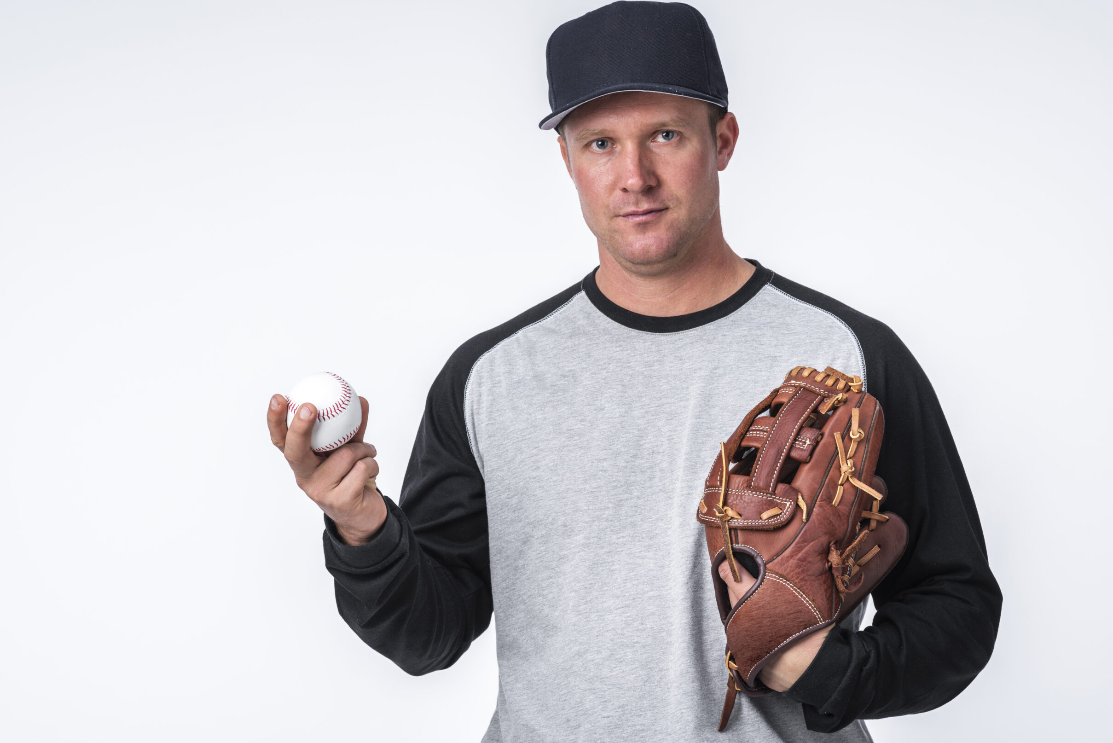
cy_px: 364
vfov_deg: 15.2
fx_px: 2783
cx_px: 567
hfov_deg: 22.6
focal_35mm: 90
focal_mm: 85
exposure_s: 1/160
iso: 200
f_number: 9
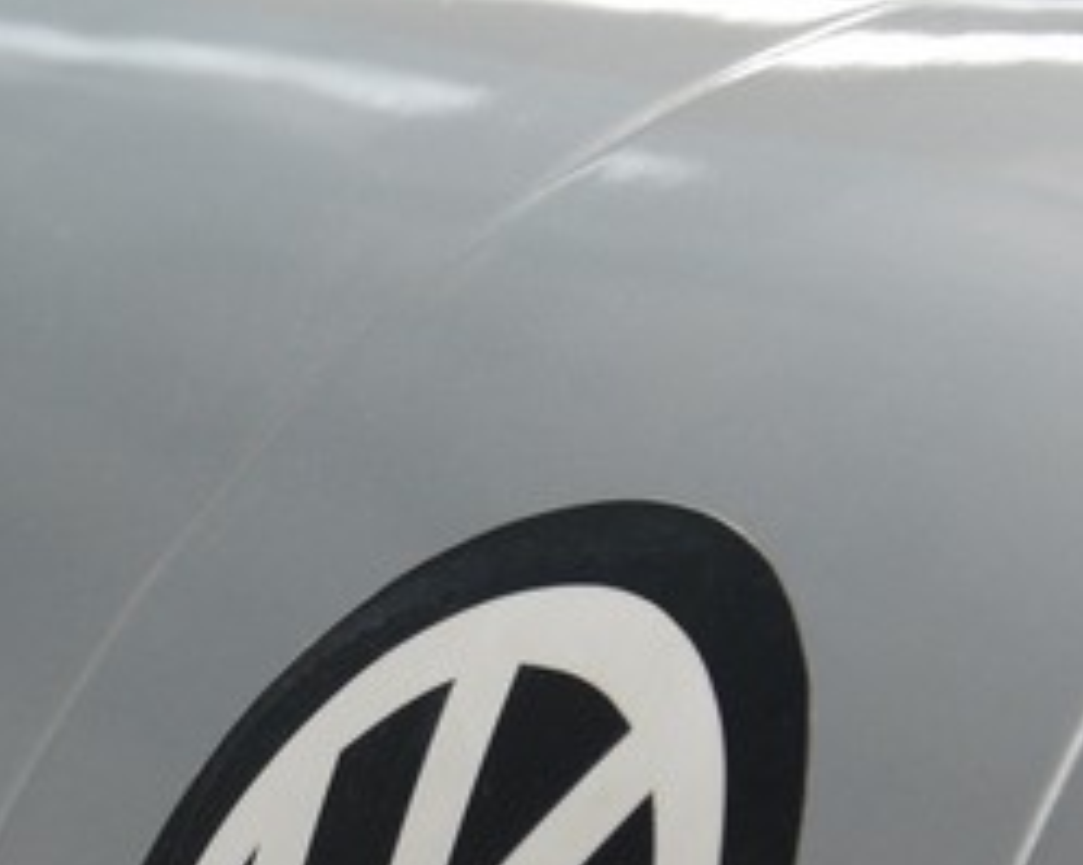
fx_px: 7049
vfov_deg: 6.9
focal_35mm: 220
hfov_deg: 8.7
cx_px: -226
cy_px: 1269
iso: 400
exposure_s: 1/100
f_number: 5
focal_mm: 38
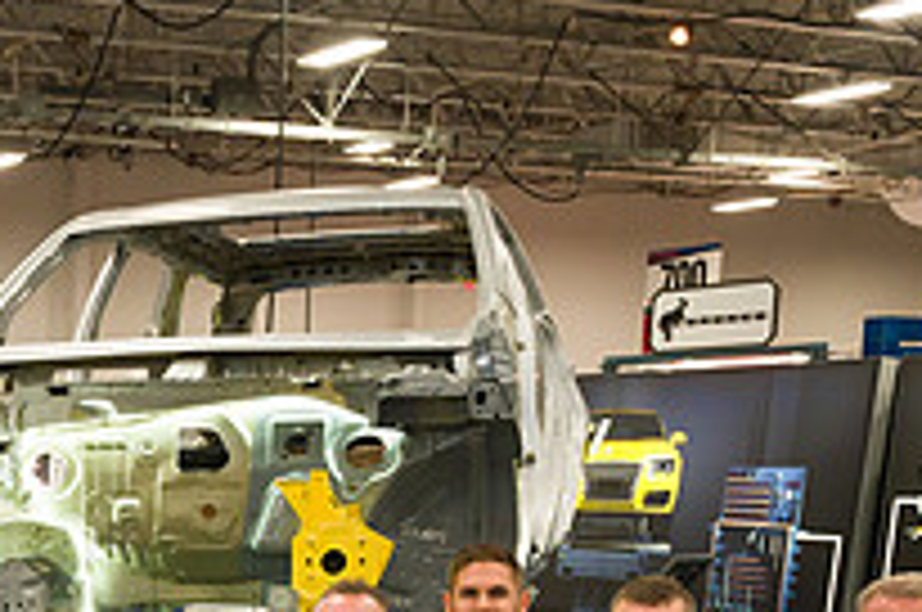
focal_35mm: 68
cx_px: -198
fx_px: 1739
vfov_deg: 18.7
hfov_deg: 26.3
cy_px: 765
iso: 1600
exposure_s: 1/125
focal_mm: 24
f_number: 5.6
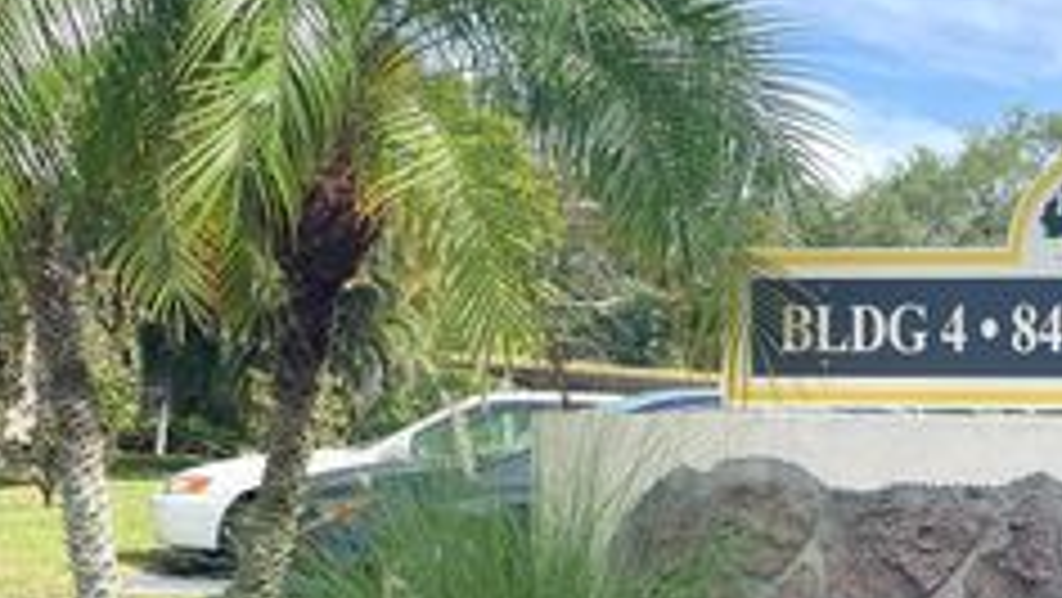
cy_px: 483
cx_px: 1116
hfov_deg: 31.6
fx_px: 1690
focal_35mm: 60
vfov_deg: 19.9
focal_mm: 4.2
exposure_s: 1/1825
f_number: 1.6
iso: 32
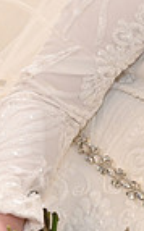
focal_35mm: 207
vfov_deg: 10.0
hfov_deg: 5.9
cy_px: -24
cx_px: 411
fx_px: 1304
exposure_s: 1/100
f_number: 4
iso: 3200
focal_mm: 50
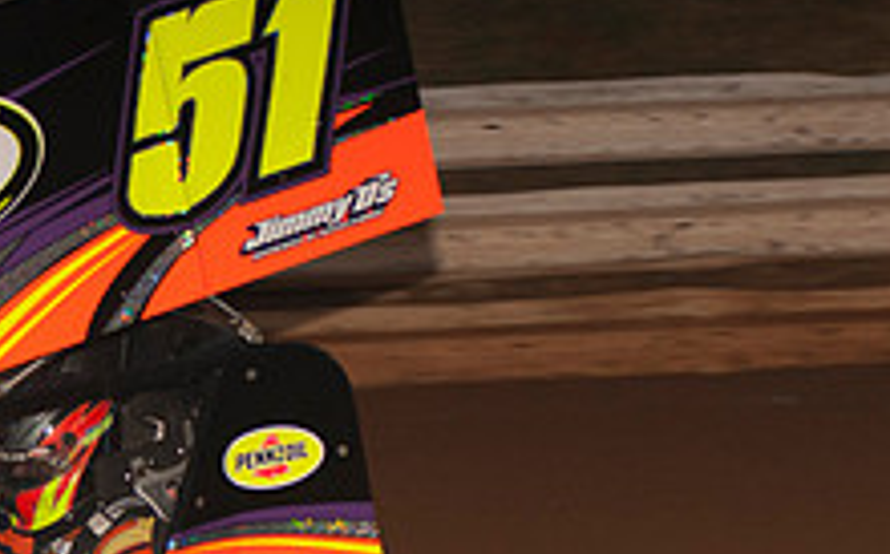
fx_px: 7826
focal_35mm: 323
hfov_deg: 6.5
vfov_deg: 4.1
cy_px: 433
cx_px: -255
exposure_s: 1/400
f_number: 4
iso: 400
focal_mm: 80
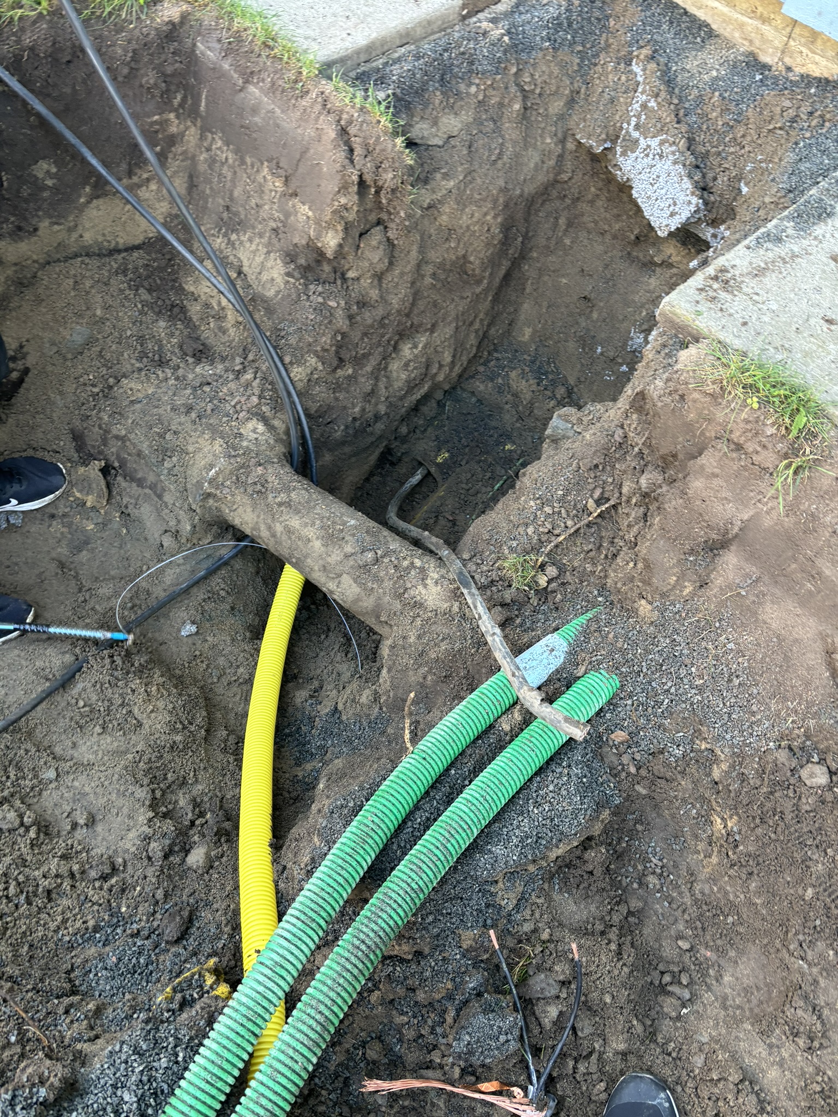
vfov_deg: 67.3
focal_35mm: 26
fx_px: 839
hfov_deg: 53.1
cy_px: 558
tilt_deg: -57.7
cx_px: 419
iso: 125
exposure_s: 1/104
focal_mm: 5.96
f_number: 1.6
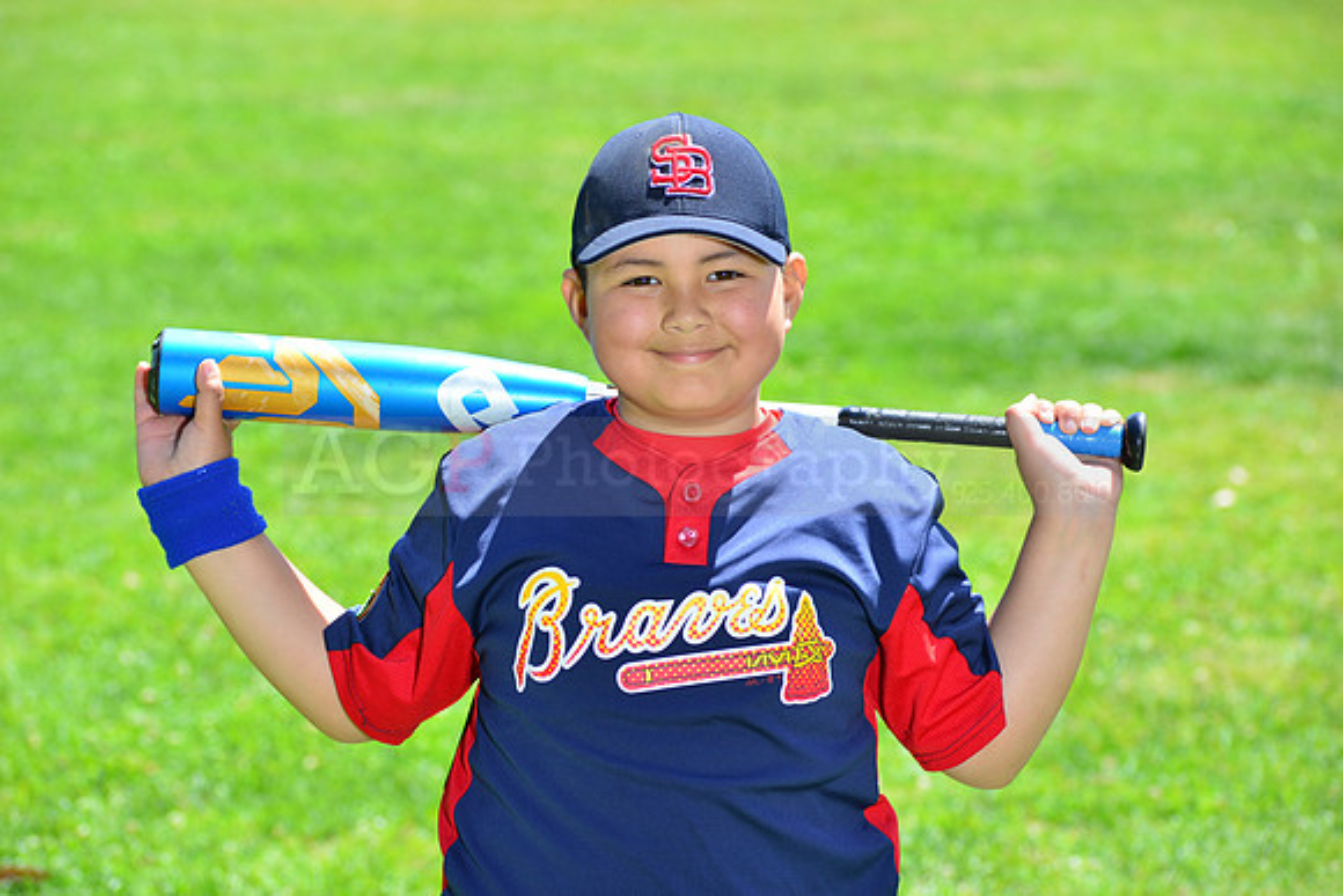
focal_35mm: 145
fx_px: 5410
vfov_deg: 9.5
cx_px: 672
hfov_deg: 14.2
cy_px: 448
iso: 200
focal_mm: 145
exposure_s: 1/200
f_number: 8
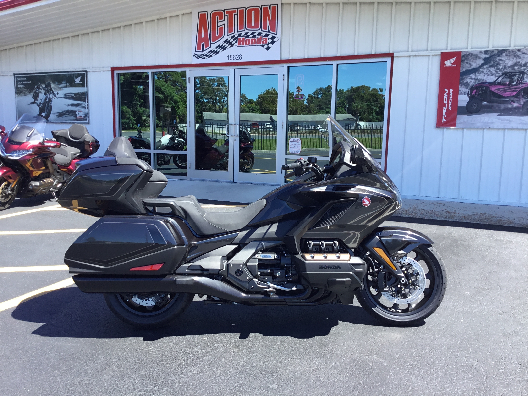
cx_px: 264
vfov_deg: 45.4
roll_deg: -1.2
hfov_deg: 58.4
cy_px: 198
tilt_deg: -7.3
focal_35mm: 31
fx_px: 473
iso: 25
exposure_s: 1/294
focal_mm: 3.3
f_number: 2.4
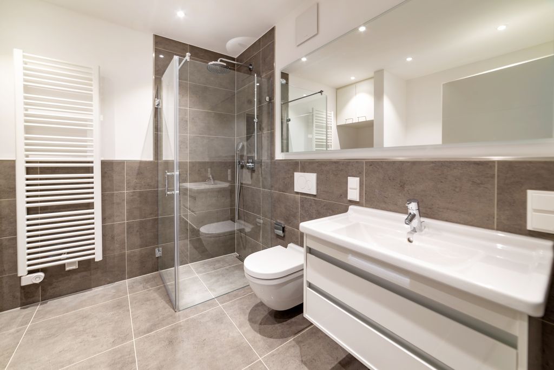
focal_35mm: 14
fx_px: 216
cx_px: 277
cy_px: 185
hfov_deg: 104.2
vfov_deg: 81.3
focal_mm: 14
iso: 100
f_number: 8
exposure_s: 1/1.25
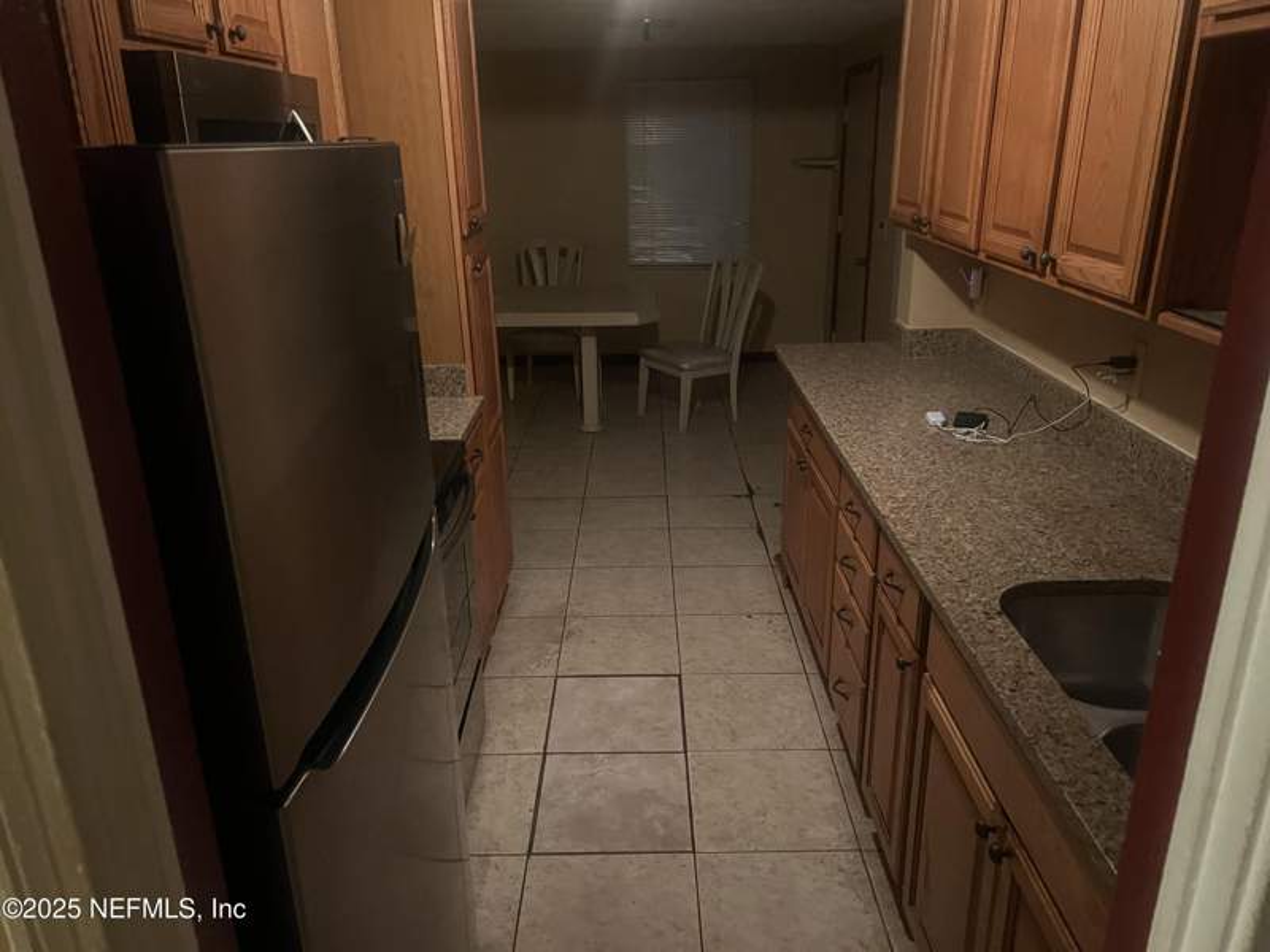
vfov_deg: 53.1
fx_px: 954
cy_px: 476
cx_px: 635
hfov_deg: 67.3
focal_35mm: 26
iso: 1000
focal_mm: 5.7
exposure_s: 1/30
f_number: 1.5
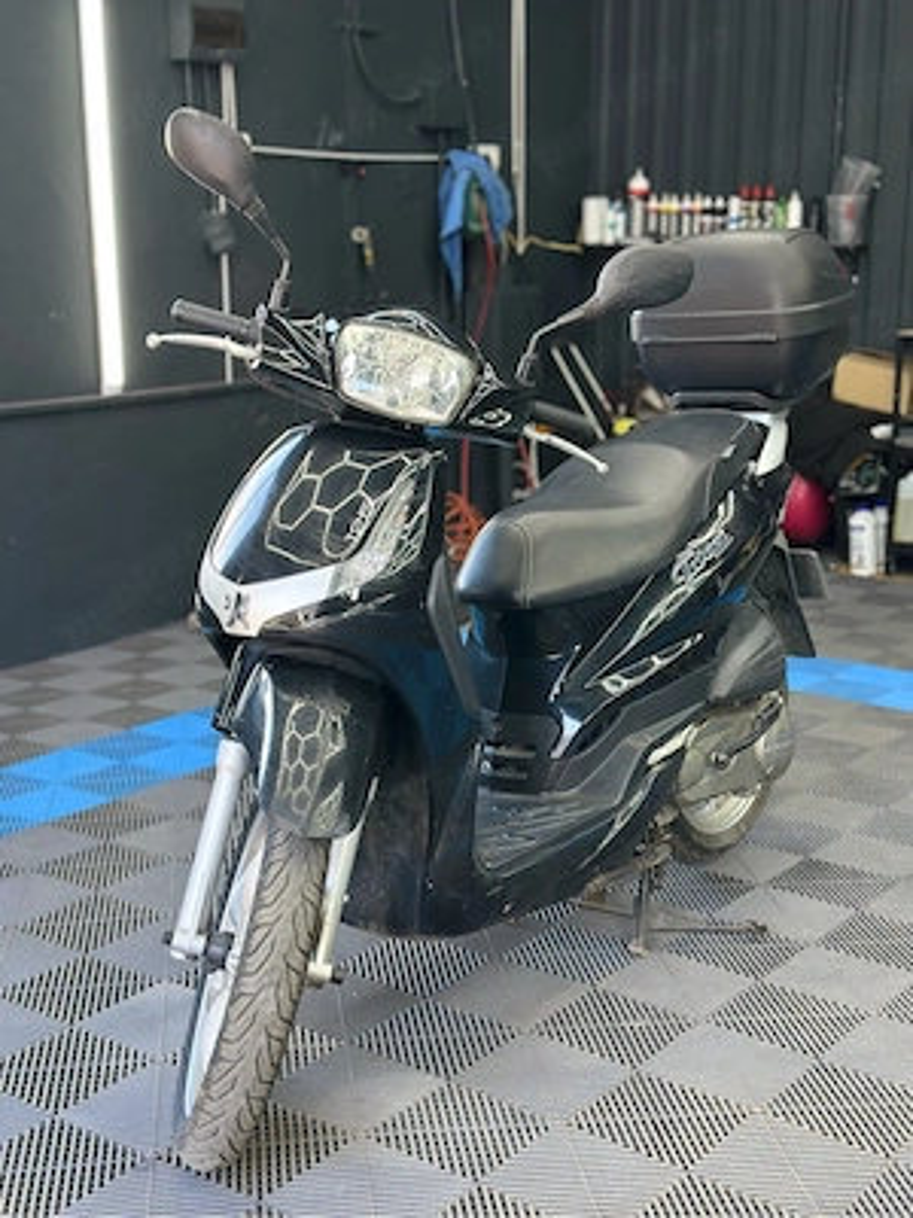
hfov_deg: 30.3
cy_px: 609
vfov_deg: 39.7
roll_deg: +0.0
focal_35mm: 48
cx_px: 456
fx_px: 1688
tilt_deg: -12.5
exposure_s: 1/96
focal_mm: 6.86
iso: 125
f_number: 1.78
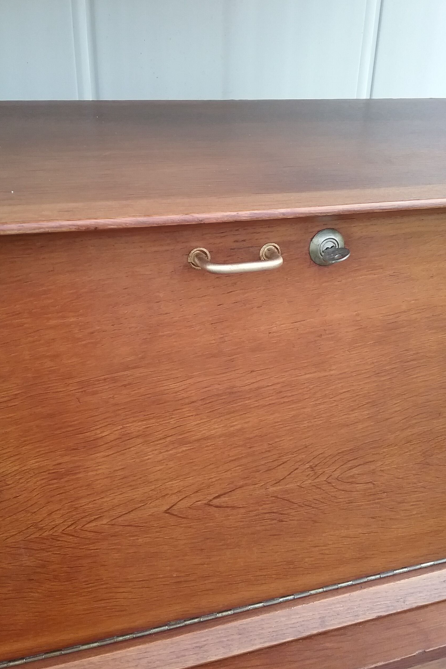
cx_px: 234
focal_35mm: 33
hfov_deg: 40.0
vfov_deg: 57.2
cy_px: 329
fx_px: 613
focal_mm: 3.3
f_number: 2.2
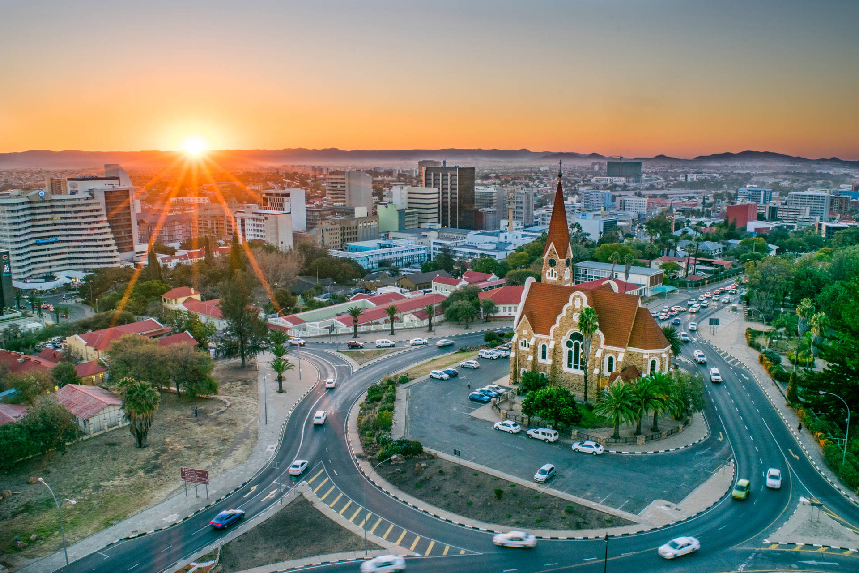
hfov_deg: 67.4
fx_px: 644
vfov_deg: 47.9
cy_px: 286
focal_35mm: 27
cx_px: 430
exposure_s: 1/13
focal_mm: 18
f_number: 22
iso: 100
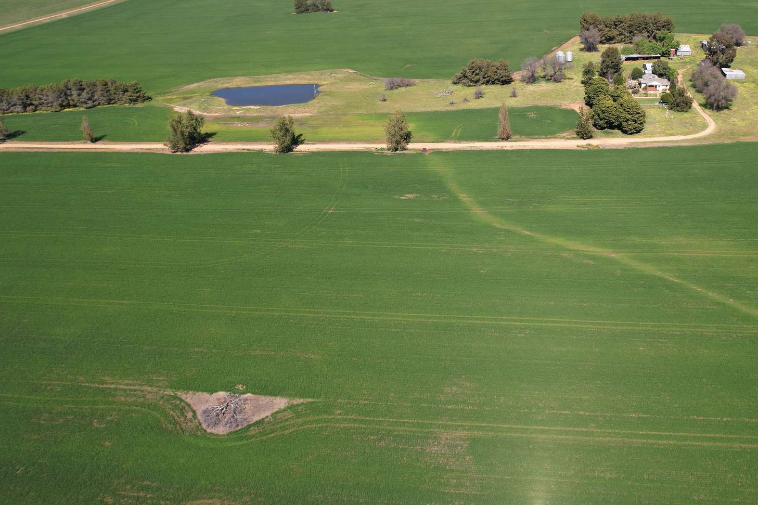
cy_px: 183
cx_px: 472
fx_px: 610
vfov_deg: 44.5
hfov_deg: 62.8
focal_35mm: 29
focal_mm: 8.38
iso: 100
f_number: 2.8
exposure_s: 1/1250
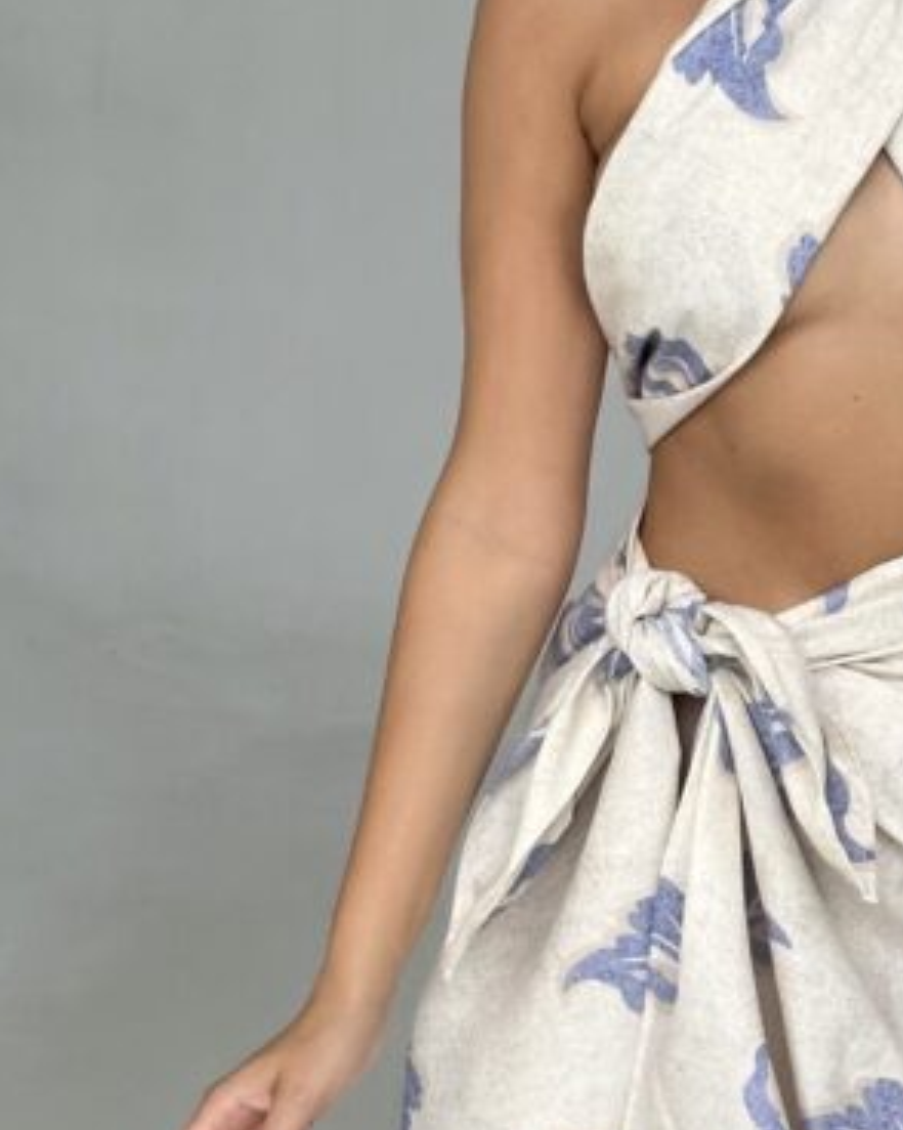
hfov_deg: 11.3
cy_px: 646
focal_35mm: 136
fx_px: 4547
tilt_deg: -10.9
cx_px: 854
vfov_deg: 14.2
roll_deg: -2.5
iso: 64
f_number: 1.78
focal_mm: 6.86
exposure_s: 1/594
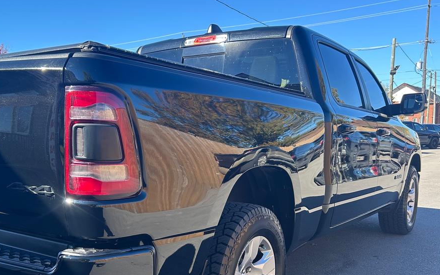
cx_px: 138
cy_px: 184
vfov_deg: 31.7
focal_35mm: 40
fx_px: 480
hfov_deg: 48.3
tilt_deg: -7.0
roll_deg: +0.4
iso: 50
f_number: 1.5
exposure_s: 1/846
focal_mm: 5.7
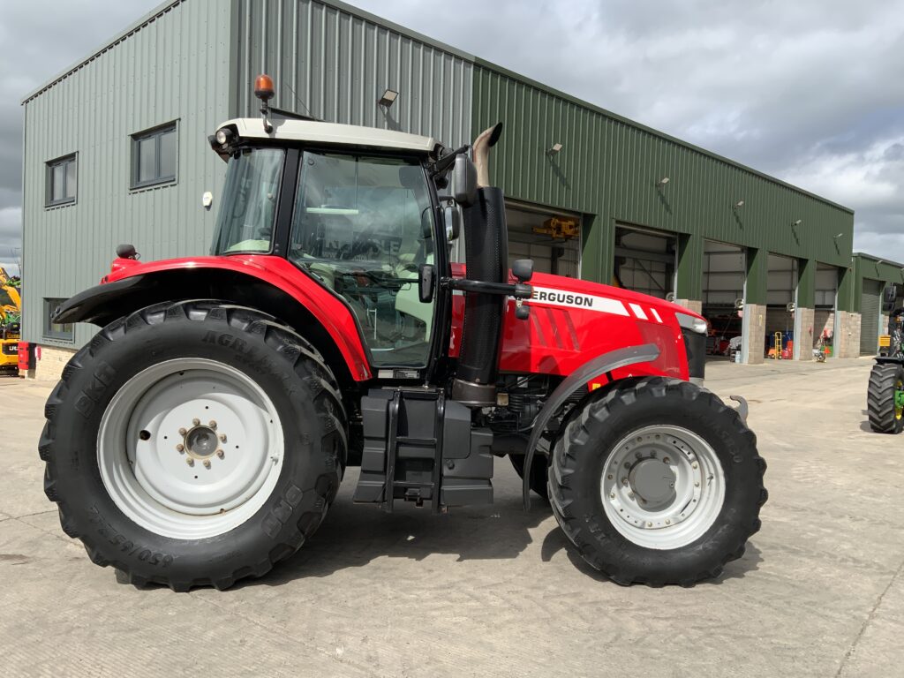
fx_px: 757
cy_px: 339
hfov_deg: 61.7
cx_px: 452
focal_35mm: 29
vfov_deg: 48.2
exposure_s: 1/1848
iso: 16
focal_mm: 3
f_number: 1.8
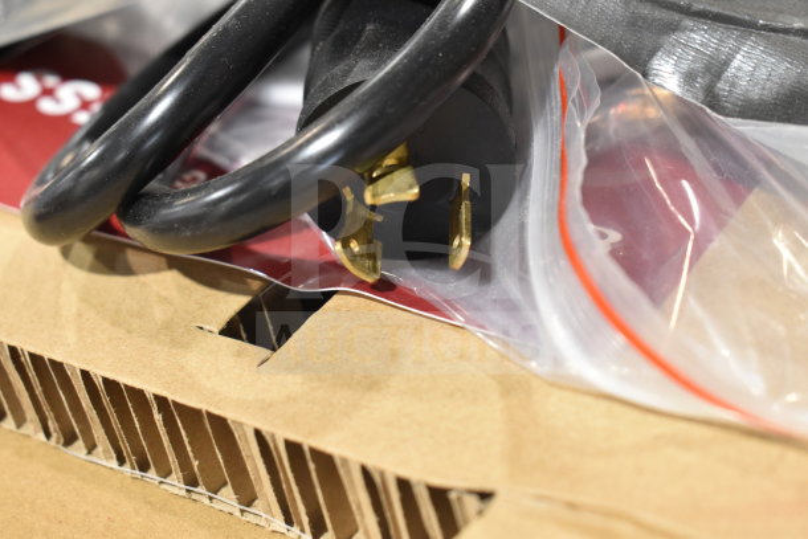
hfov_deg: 29.2
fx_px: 1549
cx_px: 404
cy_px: 270
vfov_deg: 19.7
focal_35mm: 69
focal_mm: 46
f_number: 5.3
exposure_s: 1/80
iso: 1600
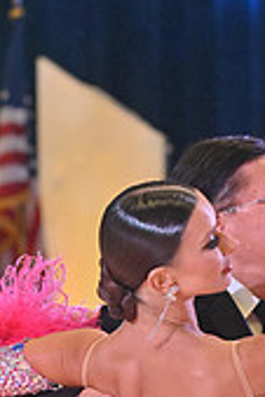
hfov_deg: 3.0
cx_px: 311
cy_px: 564
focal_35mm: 464
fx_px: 5112
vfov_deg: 4.4
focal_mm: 135
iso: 5000
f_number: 5.6
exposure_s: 1/400
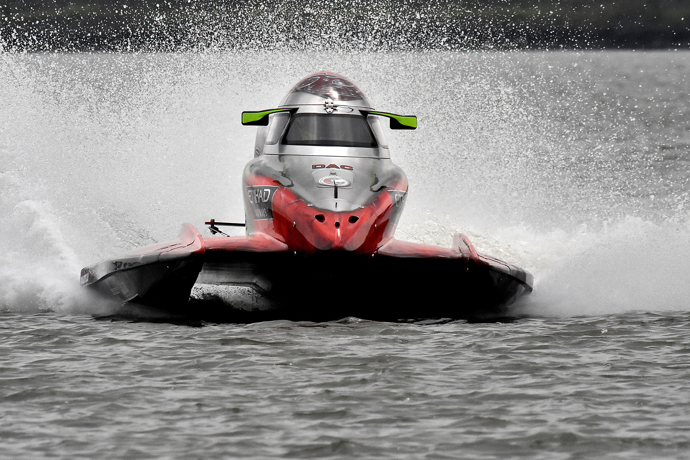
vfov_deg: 2.3
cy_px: 230
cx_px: 345
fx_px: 11499
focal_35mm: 600
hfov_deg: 3.4
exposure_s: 1/2500
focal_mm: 400
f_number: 8
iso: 1600
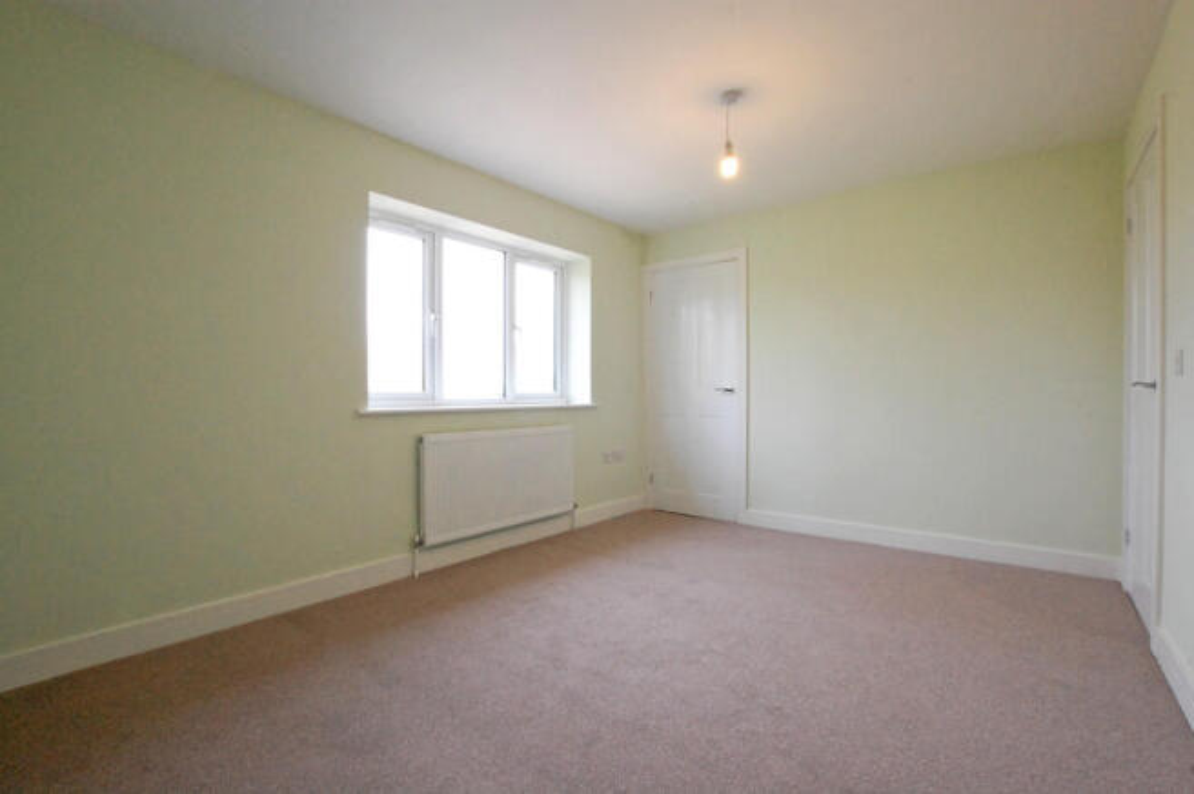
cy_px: 397
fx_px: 497
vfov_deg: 77.2
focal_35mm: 15
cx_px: 597
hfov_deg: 100.4
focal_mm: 10
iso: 1600
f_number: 11
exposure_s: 1/20
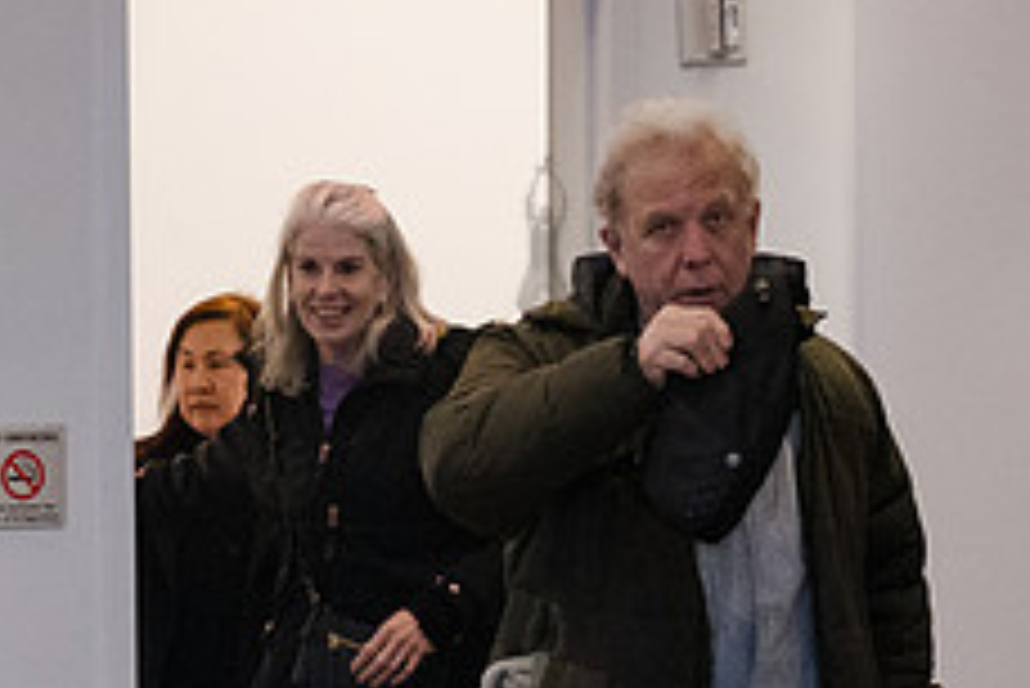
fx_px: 4981
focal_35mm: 174
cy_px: 557
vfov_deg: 7.9
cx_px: 512
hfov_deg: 11.8
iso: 8000
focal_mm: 59
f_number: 4
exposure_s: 1/160
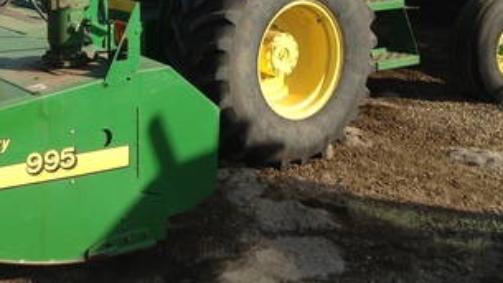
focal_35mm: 68
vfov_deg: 17.1
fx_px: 908
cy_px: -39
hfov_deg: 30.1
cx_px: 91
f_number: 2.4
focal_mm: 4.28
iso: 50
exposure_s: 1/1227
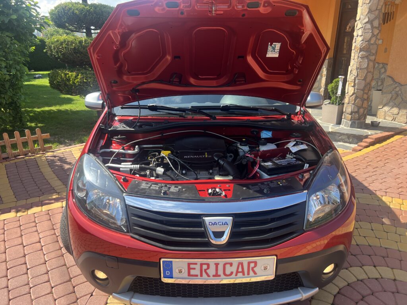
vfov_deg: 53.1
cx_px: 204
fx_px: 306
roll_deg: -1.5
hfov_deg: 67.3
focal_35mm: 26
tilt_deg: -18.9
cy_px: 152
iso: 50
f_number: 1.5
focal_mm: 5.7
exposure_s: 1/866
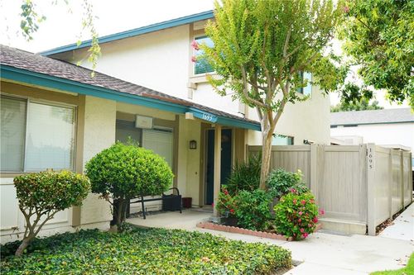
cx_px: 207
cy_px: 138
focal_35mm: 32
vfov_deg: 41.1
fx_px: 368
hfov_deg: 58.7
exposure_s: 1/250
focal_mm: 32
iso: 1600
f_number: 9
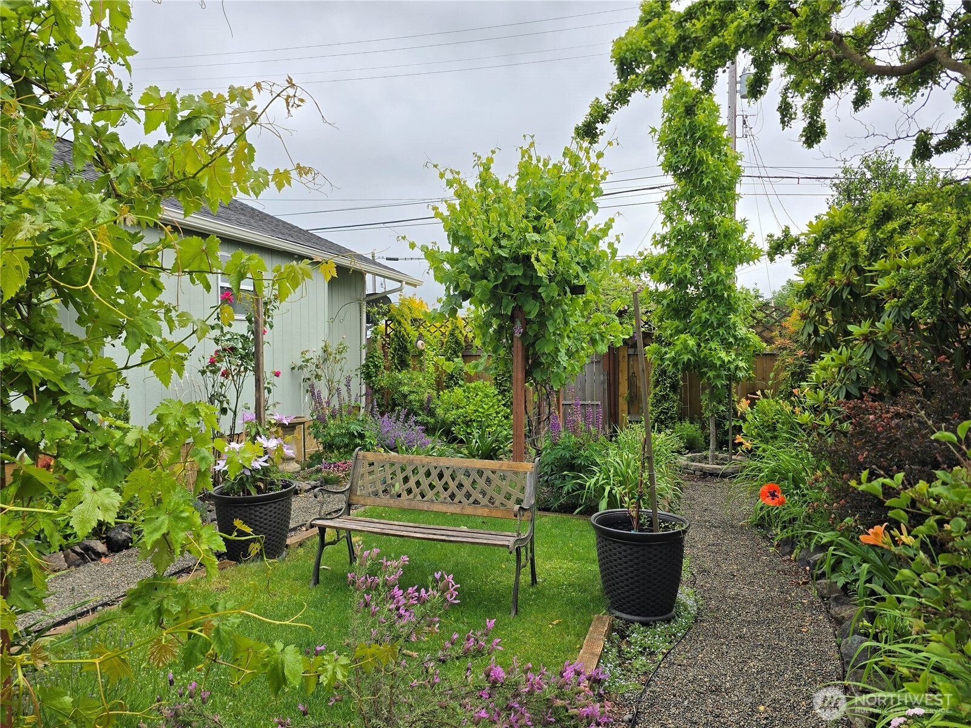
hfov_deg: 73.9
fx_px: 645
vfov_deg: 58.9
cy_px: 364
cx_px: 486
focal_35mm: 23
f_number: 1.7
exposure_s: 1/396
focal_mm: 6.3
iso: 12
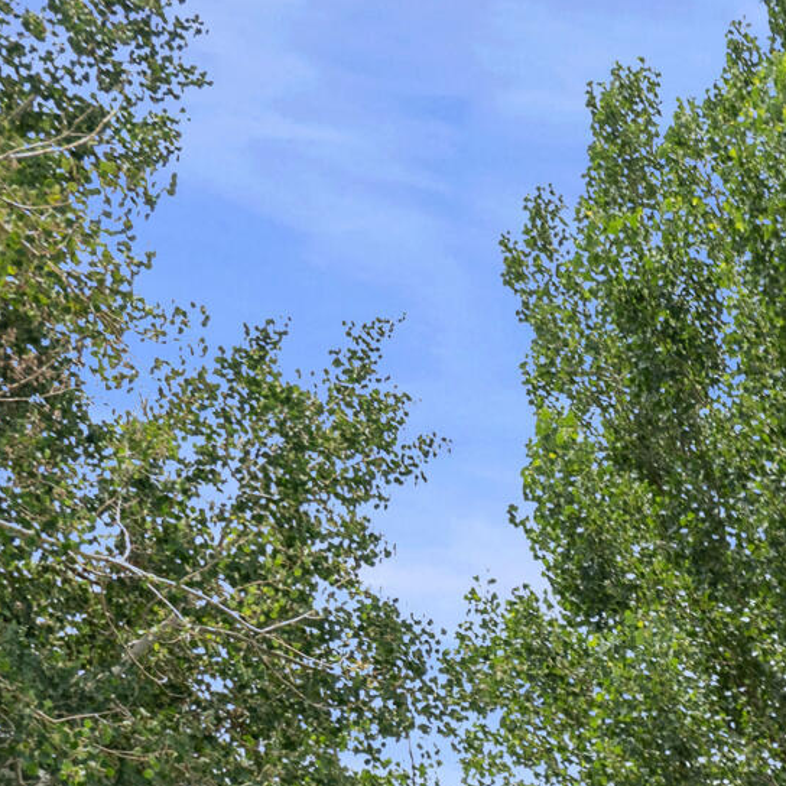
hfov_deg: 9.3
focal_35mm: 164
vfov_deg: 10.1
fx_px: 4213
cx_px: 2023
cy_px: 1362
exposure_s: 1/200
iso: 320
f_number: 7.1
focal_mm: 35
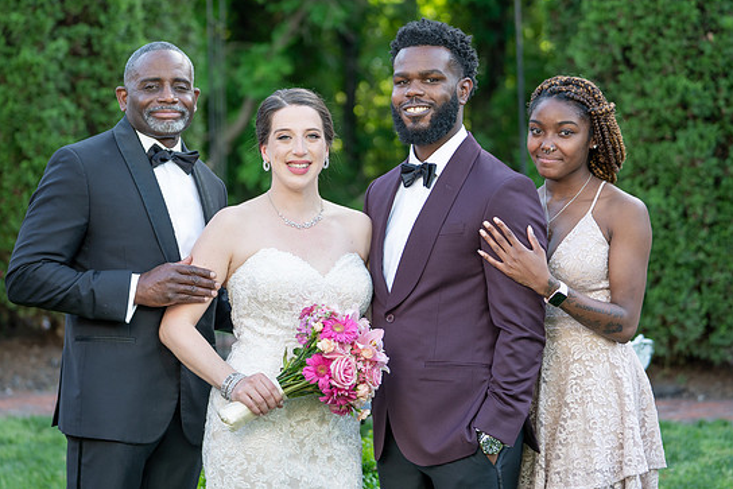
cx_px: 327
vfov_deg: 15.0
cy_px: 212
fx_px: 1853
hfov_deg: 22.4
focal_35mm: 91
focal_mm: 76
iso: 160
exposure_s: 1/200
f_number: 2.8
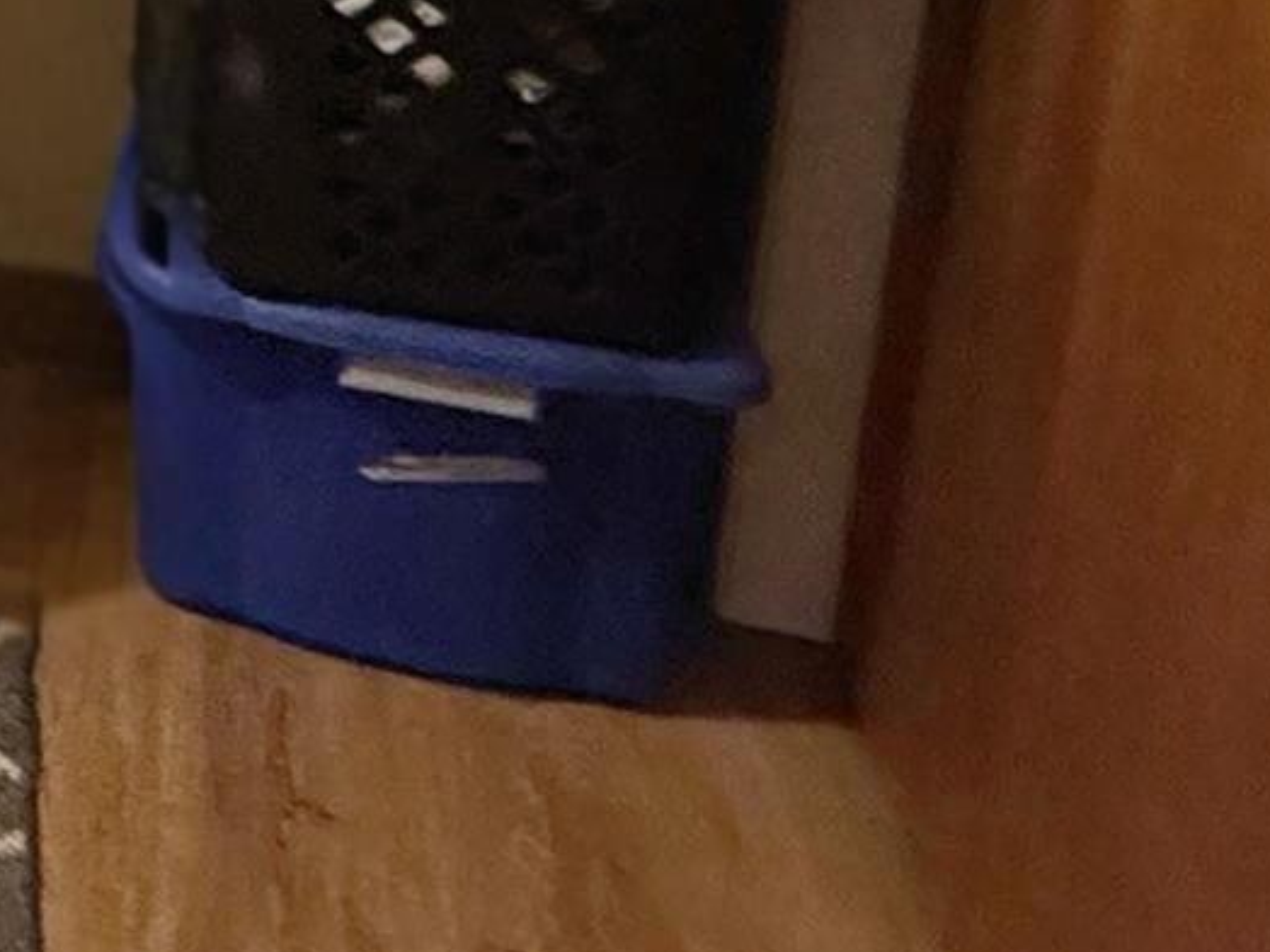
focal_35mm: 82
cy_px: -523
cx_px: -1837
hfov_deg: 14.5
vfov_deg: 16.3
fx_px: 3008
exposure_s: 1/60
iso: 800
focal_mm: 2.22
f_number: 2.2
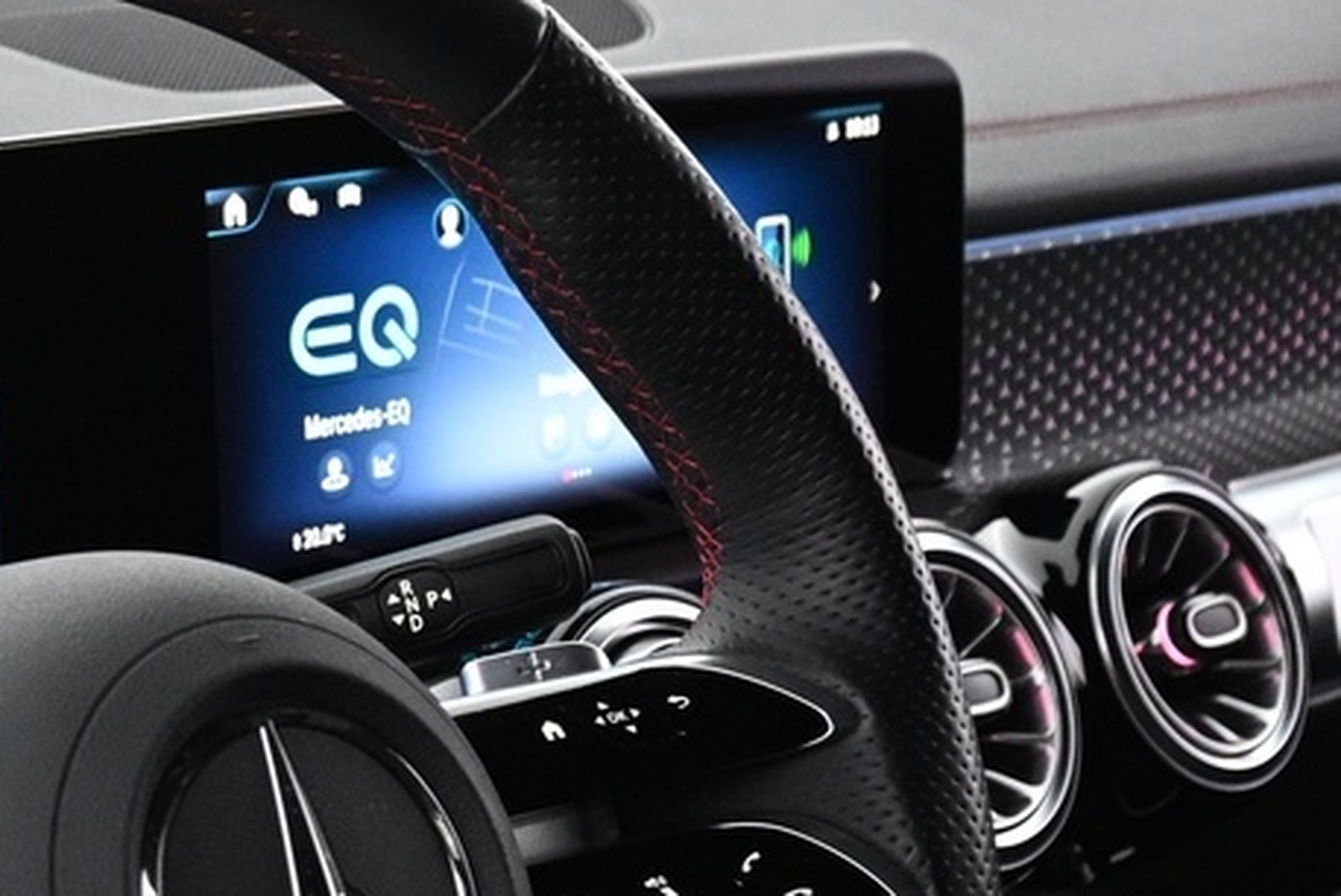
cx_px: 59
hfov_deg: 18.4
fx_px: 4050
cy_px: 758
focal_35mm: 109
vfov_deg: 12.6
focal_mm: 20.5
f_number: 3.8
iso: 1600
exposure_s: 1/25
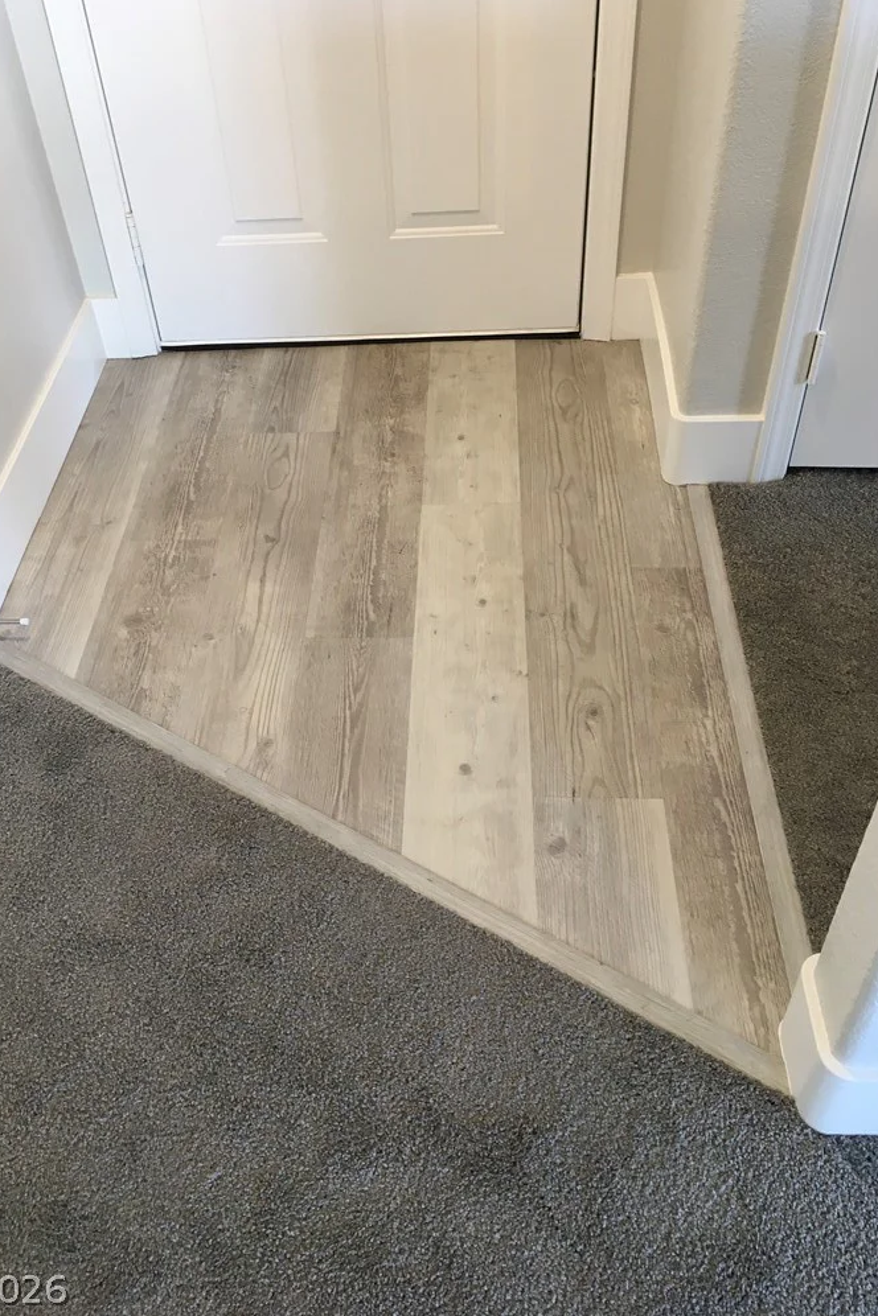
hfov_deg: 42.2
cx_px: 385
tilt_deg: -44.3
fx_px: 1134
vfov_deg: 60.3
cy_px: 643
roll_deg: +5.6
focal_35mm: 31
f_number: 2.2
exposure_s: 1/30
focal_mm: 4.15
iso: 50
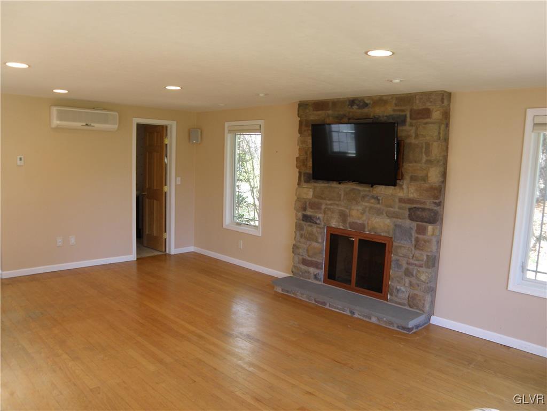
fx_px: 411
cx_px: 274
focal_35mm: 26
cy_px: 206
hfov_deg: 67.3
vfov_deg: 53.1
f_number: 2.8
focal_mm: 4.6
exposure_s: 1/30
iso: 80
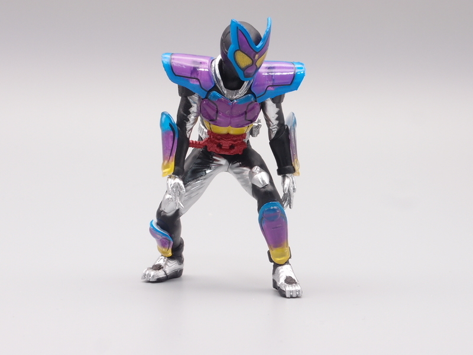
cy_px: 178
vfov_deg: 17.6
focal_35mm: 84
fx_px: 1148
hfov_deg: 23.3
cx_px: 236
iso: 100
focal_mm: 18.15
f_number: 8
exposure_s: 1/5
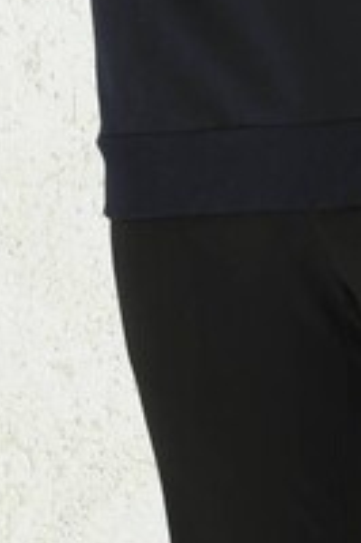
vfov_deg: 3.5
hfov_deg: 2.4
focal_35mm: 582
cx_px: 288
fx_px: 8769
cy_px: -155
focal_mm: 155
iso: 125
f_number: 7.1
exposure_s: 1/160
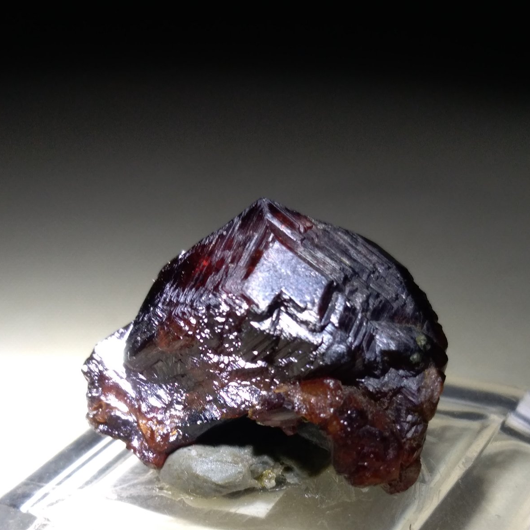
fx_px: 537
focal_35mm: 31
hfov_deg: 52.5
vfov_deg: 51.6
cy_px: 349
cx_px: 265
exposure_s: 1/50
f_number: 2
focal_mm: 3.54
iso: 128
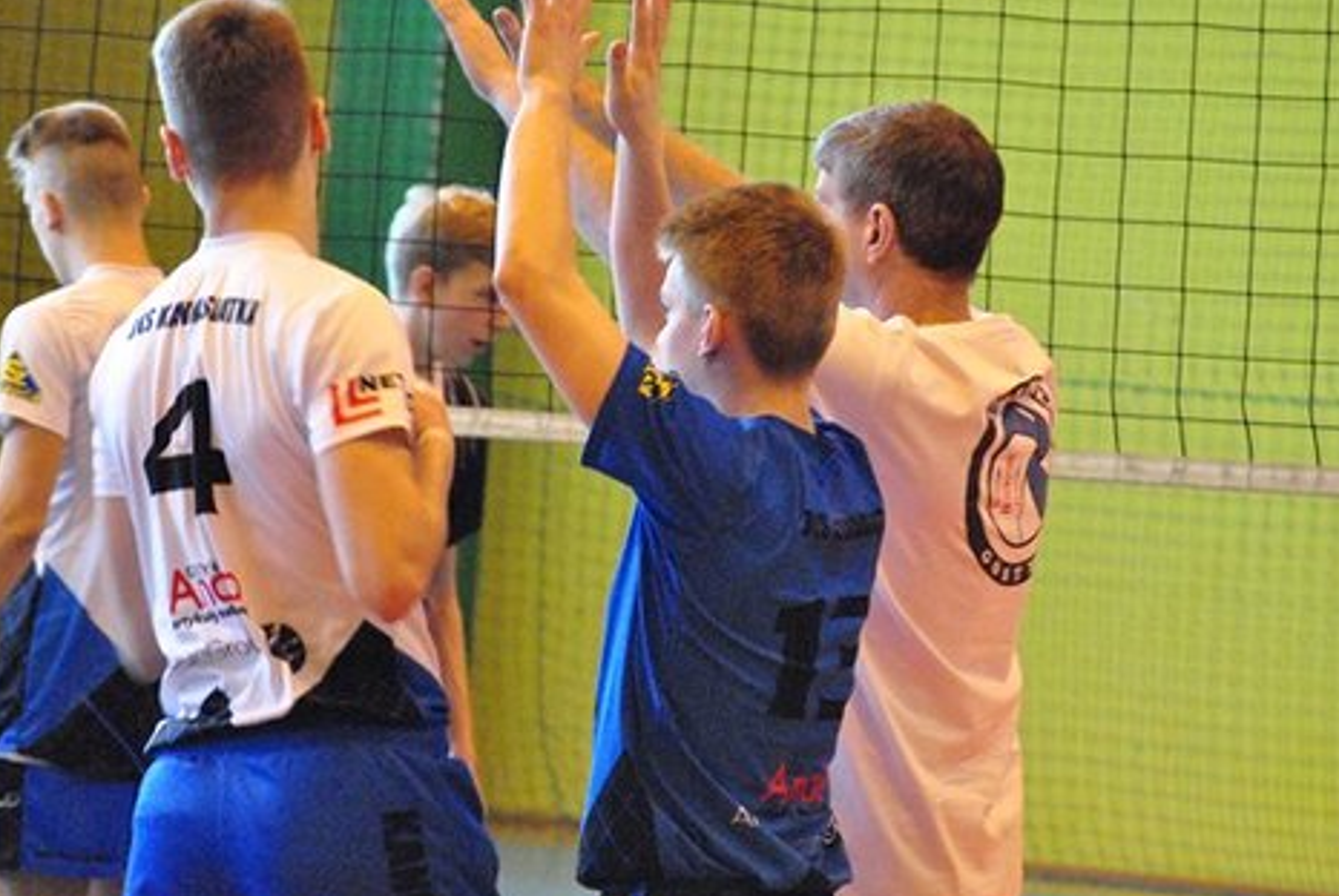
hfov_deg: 7.9
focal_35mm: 262
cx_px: 468
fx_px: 9746
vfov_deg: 5.3
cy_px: 369
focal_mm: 125
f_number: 5.6
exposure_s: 1/125
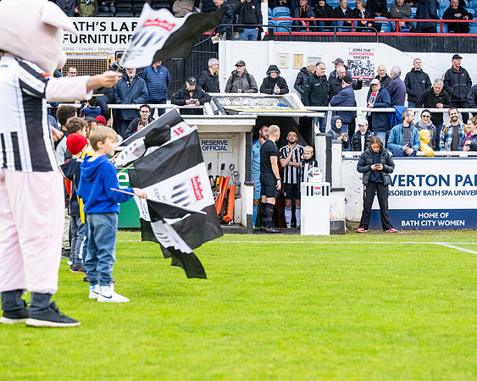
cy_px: 190
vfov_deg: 14.7
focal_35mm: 105
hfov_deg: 18.3
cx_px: 253
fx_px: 1478
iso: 2000
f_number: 4
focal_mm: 93
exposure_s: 1/500
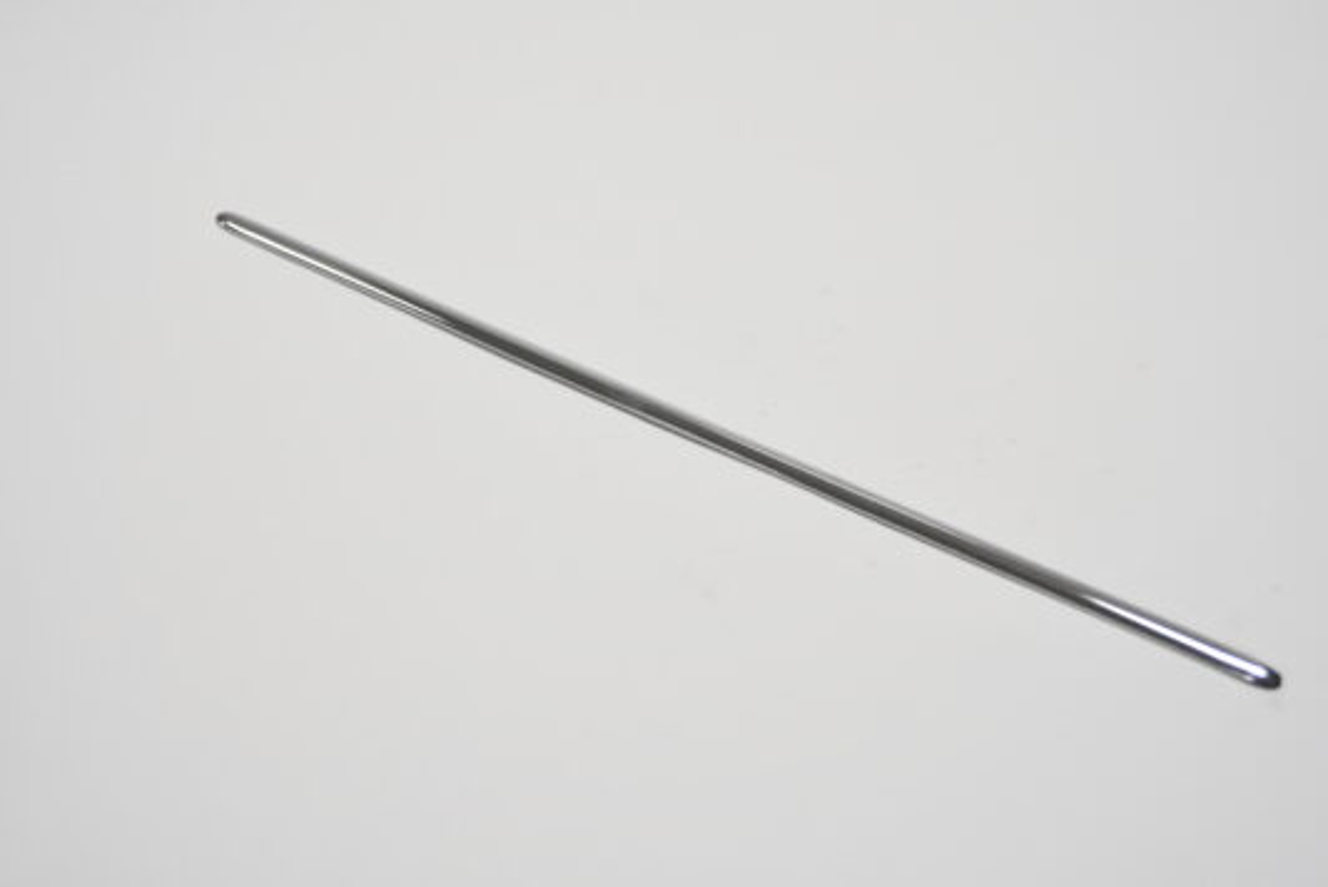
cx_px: 664
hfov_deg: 31.9
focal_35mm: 63
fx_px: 2325
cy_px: 444
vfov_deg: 21.6
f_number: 2.8
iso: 320
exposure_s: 1/100
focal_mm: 42
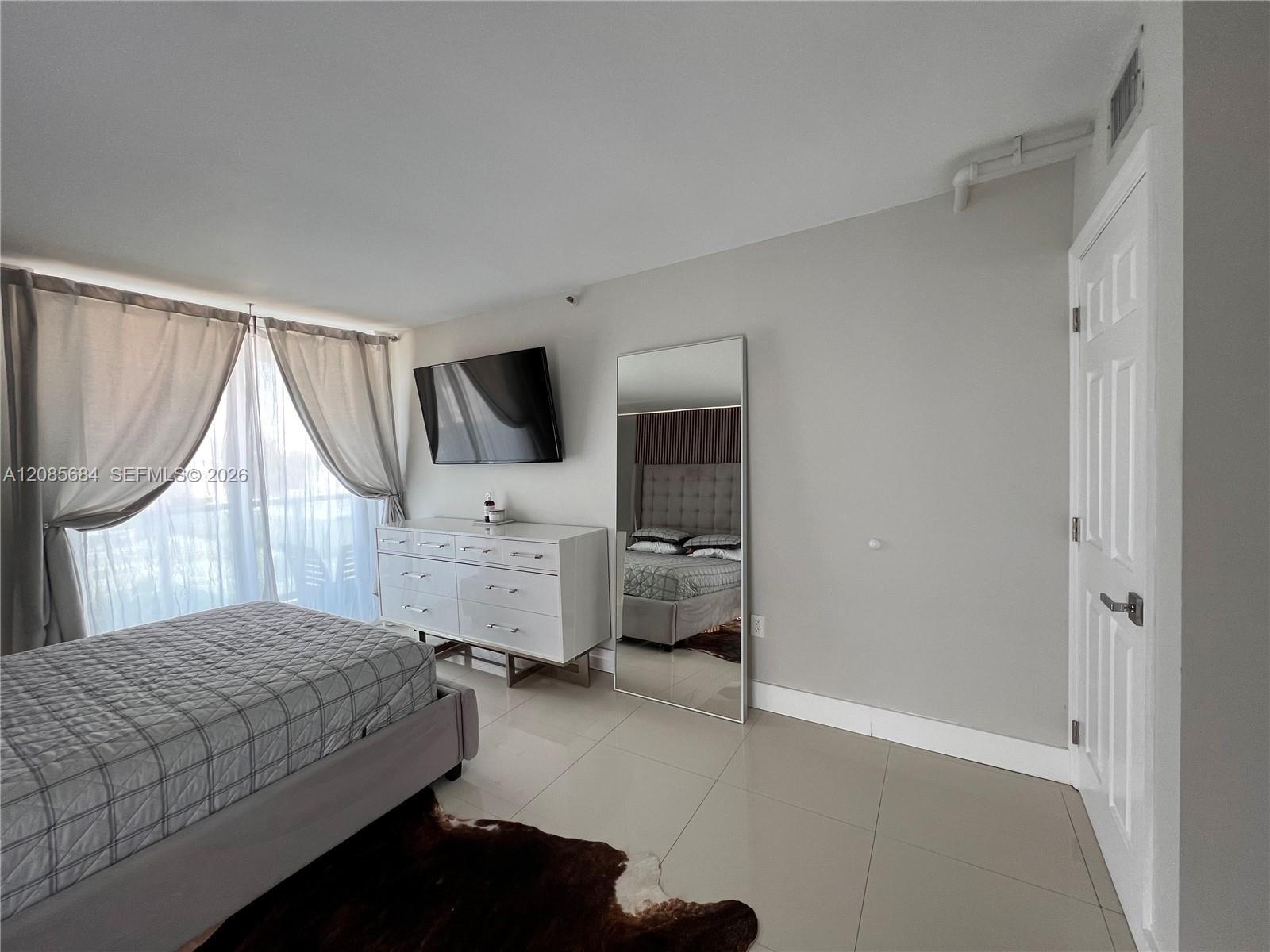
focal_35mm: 13
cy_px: 476
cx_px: 635
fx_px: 477
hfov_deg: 106.2
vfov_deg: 89.9
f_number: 1.8
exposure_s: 1/120
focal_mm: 1.57
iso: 80
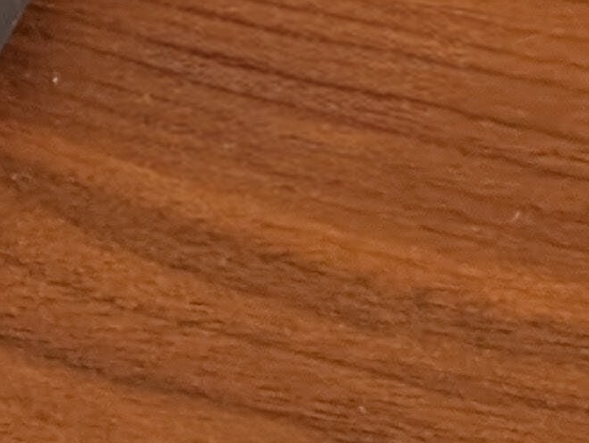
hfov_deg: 6.2
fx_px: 5178
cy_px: -456
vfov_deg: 4.8
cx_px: -774
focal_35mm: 304
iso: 272
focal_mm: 6.9
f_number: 1.68
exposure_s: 1/33.7
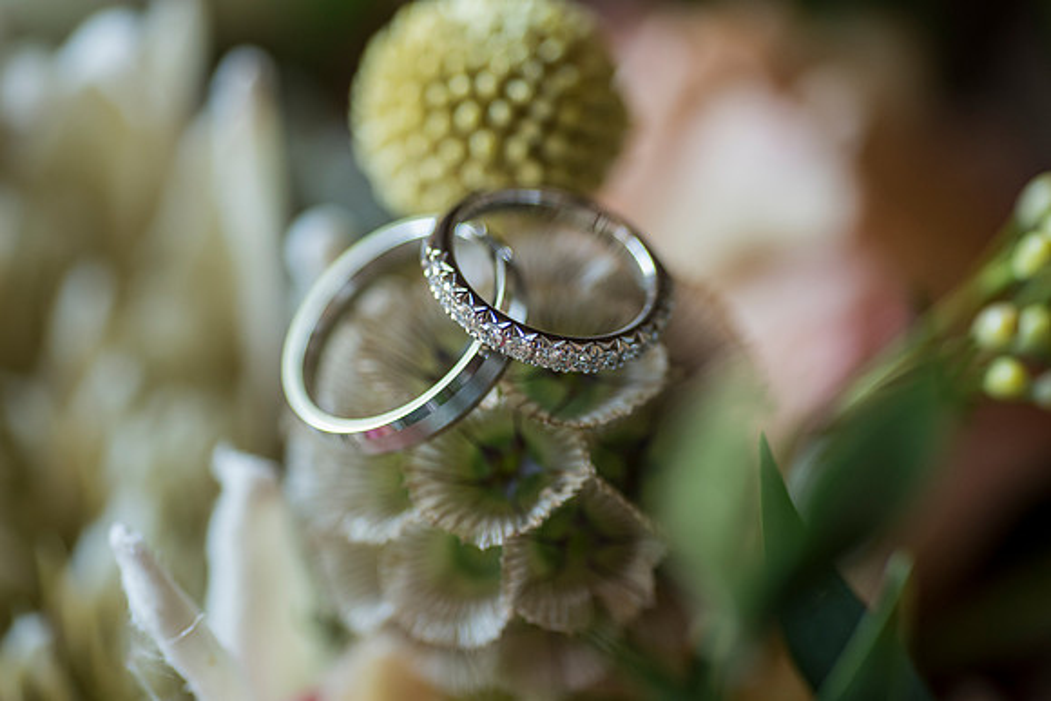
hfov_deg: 22.6
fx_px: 2628
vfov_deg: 15.2
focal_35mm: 90
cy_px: 350
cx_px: 526
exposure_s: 1/160
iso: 800
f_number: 4.5
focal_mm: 90
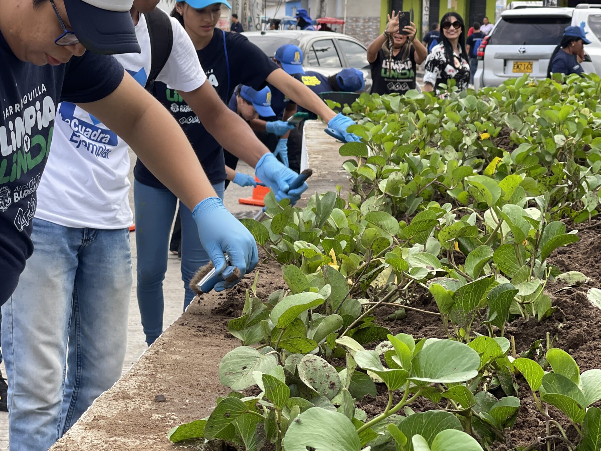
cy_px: 184
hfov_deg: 21.0
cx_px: 172
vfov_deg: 15.9
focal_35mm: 93
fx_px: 1614
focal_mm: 7.5
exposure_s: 1/162
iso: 20
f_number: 2.2
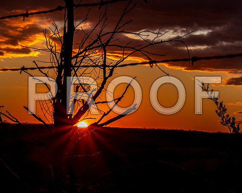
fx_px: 918
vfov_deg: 12.0
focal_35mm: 128
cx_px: 129
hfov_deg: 15.0
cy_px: 100
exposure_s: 1/200
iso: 100
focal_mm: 60
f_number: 13
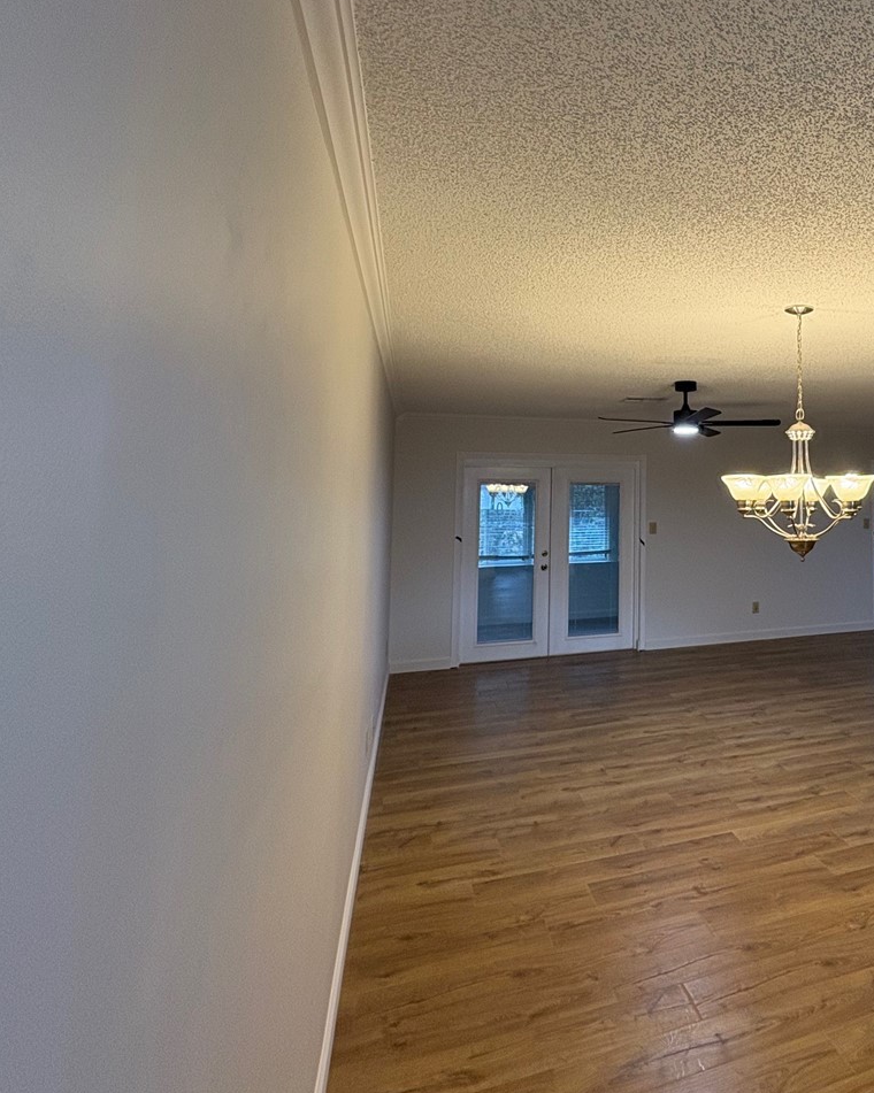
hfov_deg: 55.2
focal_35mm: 23
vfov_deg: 71.9
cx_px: 735
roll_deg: +0.3
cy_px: 442
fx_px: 744
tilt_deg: +4.8
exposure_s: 1/100
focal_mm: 2.22
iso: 160
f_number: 2.2
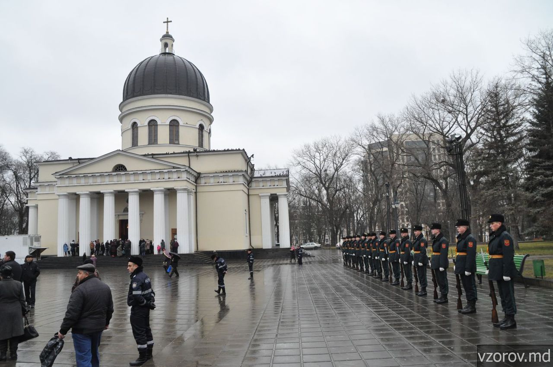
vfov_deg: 47.8
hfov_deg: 67.4
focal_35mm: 27
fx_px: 414
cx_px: 276
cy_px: 184
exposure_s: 1/200
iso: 1000
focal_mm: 18
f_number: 7.1
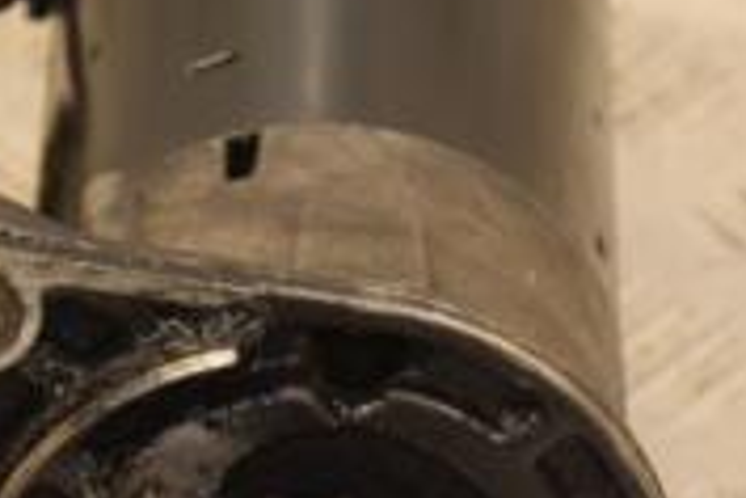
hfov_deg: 5.4
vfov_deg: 3.6
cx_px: 350
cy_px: 439
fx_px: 7909
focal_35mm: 382
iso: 800
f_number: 5.3
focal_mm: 75
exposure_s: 1/200
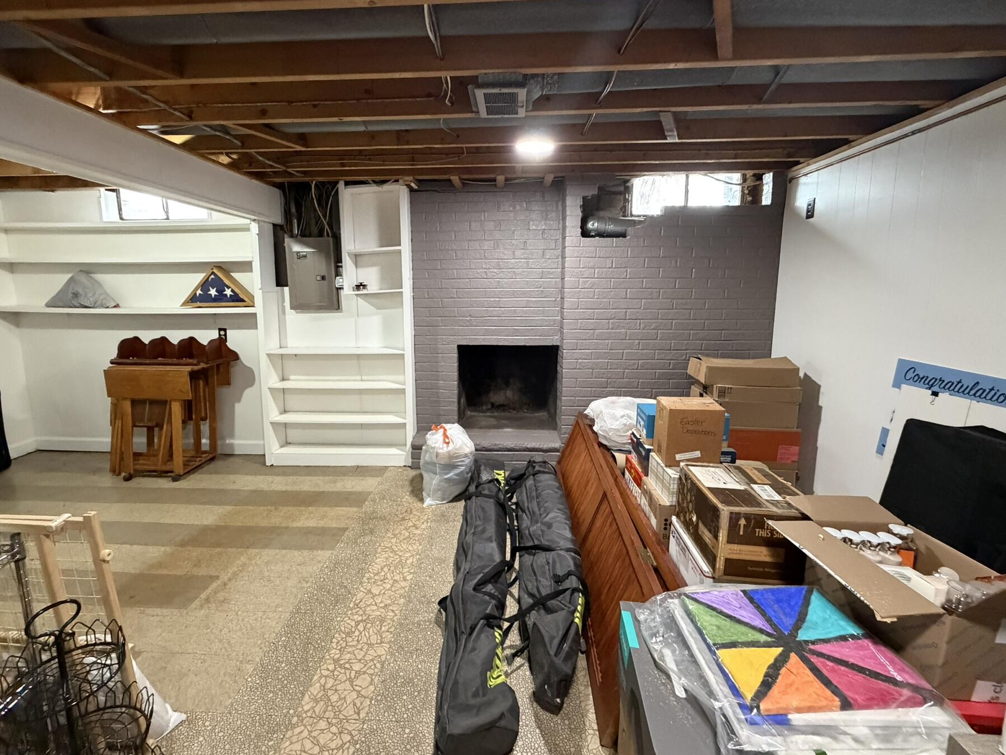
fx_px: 465
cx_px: 489
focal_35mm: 16
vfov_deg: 78.0
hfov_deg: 94.5
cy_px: 355
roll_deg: -0.8
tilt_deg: -9.1
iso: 800
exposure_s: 1/60
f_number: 2.2
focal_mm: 2.22
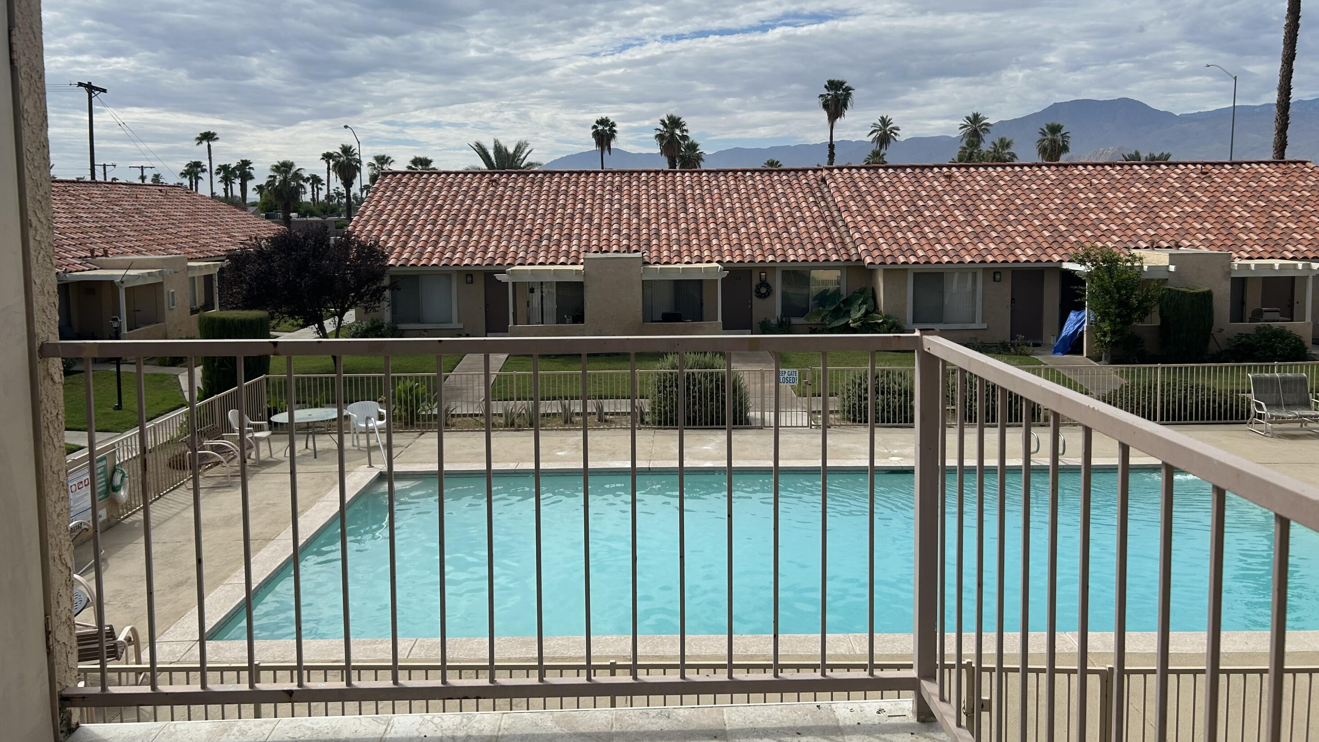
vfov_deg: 39.9
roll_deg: +0.5
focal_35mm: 29
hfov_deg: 66.1
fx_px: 1014
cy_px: 285
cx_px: 660
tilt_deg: -4.5
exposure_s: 1/8696
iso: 50
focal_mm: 5.7
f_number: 1.5
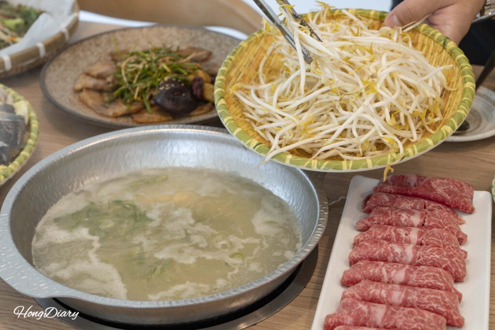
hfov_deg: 33.4
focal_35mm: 60
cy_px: 165
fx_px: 825
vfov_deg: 22.6
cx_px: 248
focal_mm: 60
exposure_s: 1/160
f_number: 5.6
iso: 800
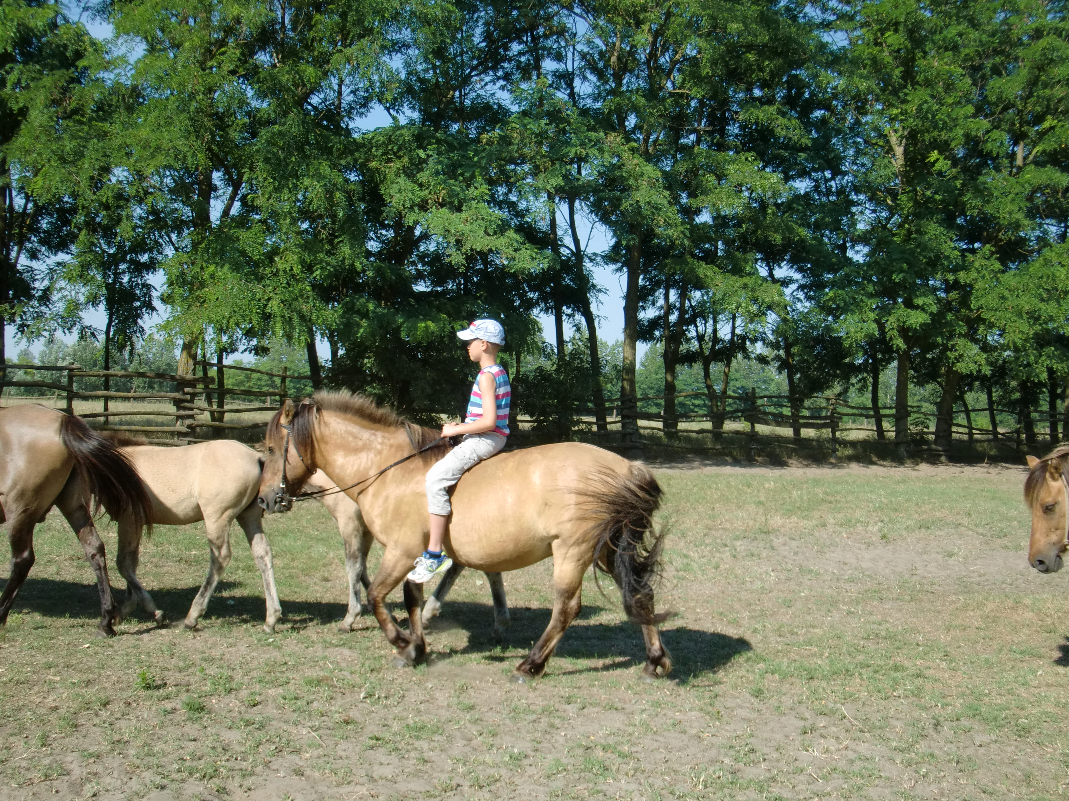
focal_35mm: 38
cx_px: 534
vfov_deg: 37.7
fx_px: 1174
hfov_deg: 49.0
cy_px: 400
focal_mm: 6.66
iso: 64
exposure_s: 1/400
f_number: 3.9
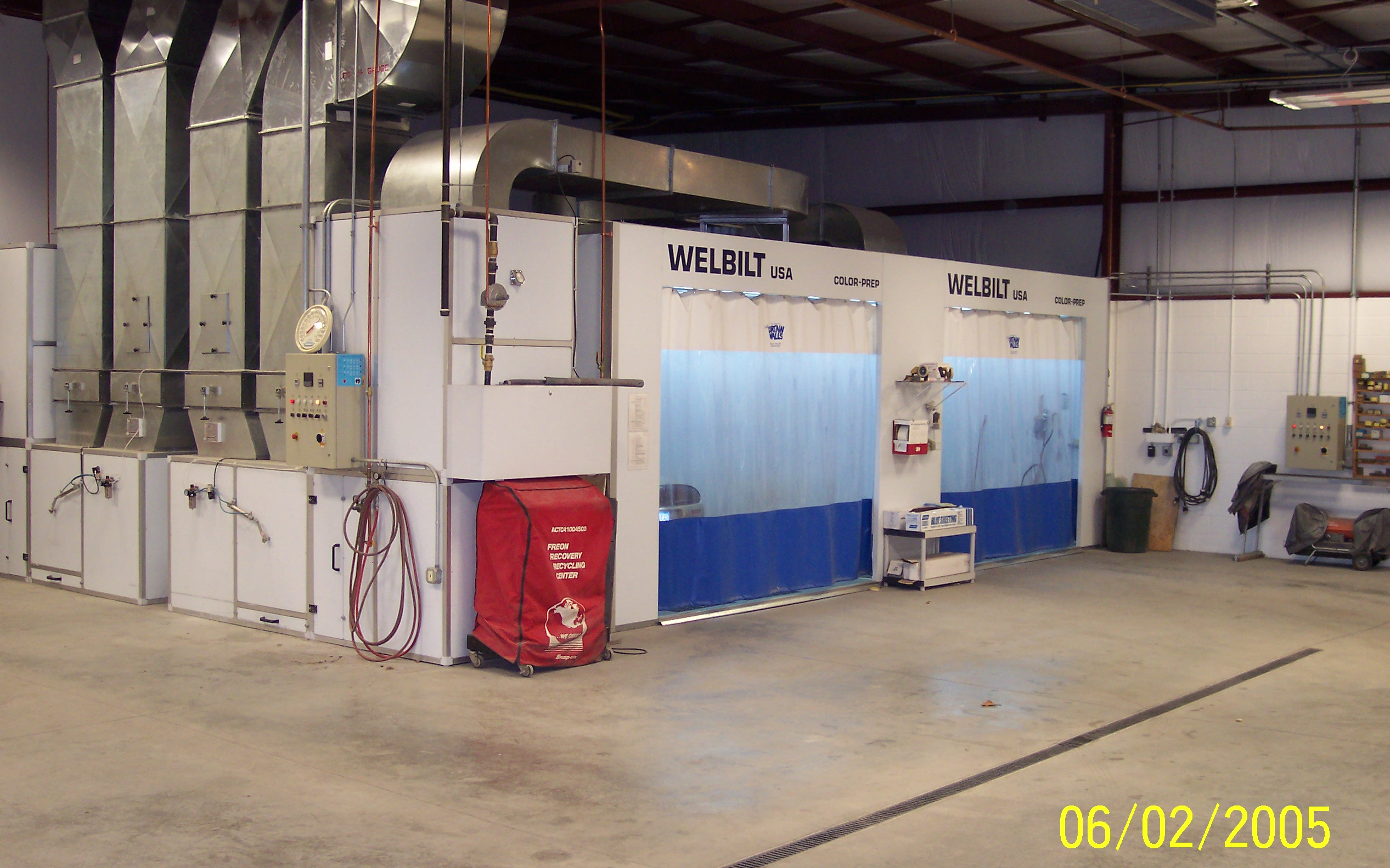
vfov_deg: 31.2
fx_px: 1553
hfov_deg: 48.2
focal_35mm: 41
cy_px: 429
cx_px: 695
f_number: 2.8
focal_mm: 8
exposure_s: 1/60
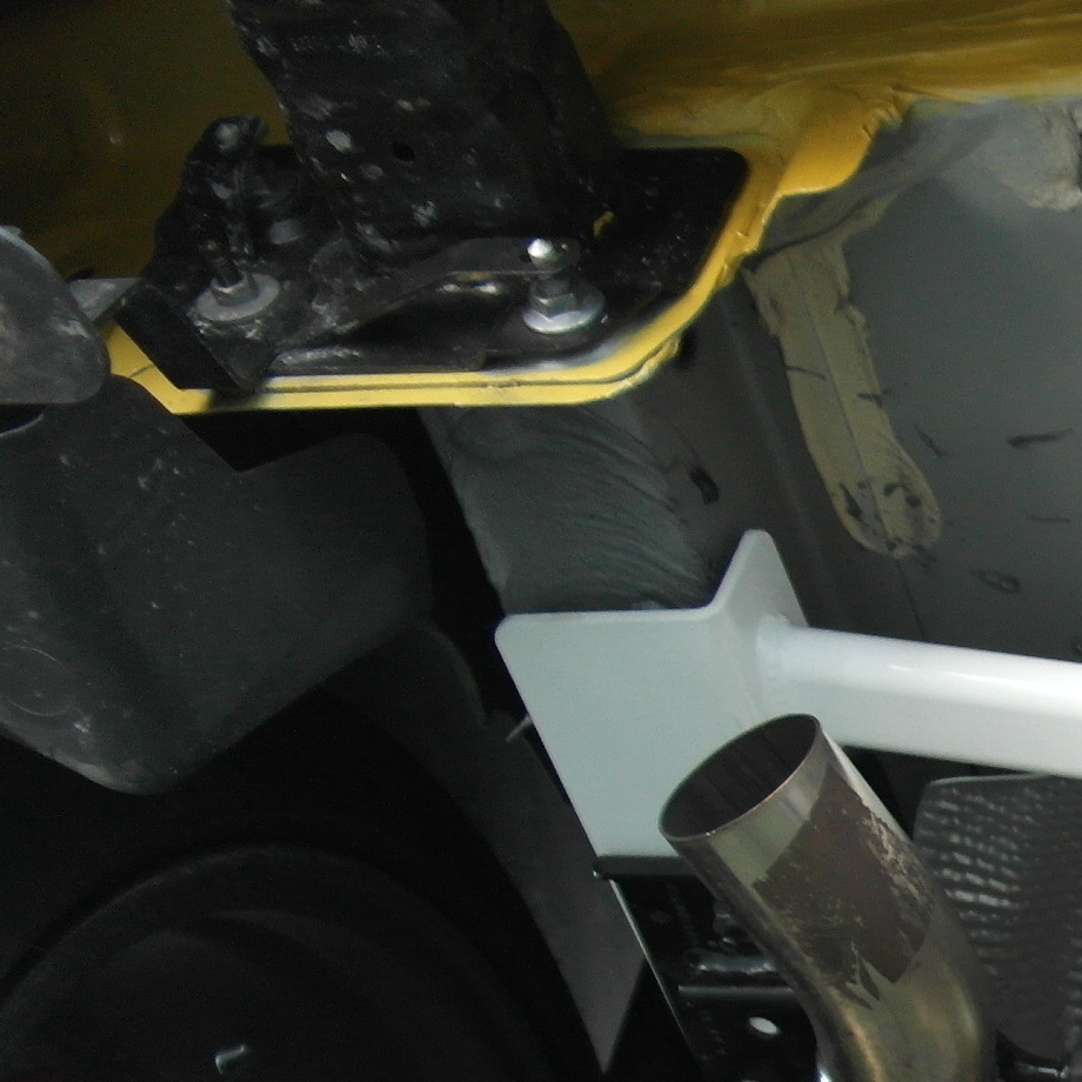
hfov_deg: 14.4
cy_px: 1289
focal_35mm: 97
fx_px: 3430
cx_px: 2270
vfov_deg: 17.1
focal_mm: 18
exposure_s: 1/40
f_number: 3.5
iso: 400
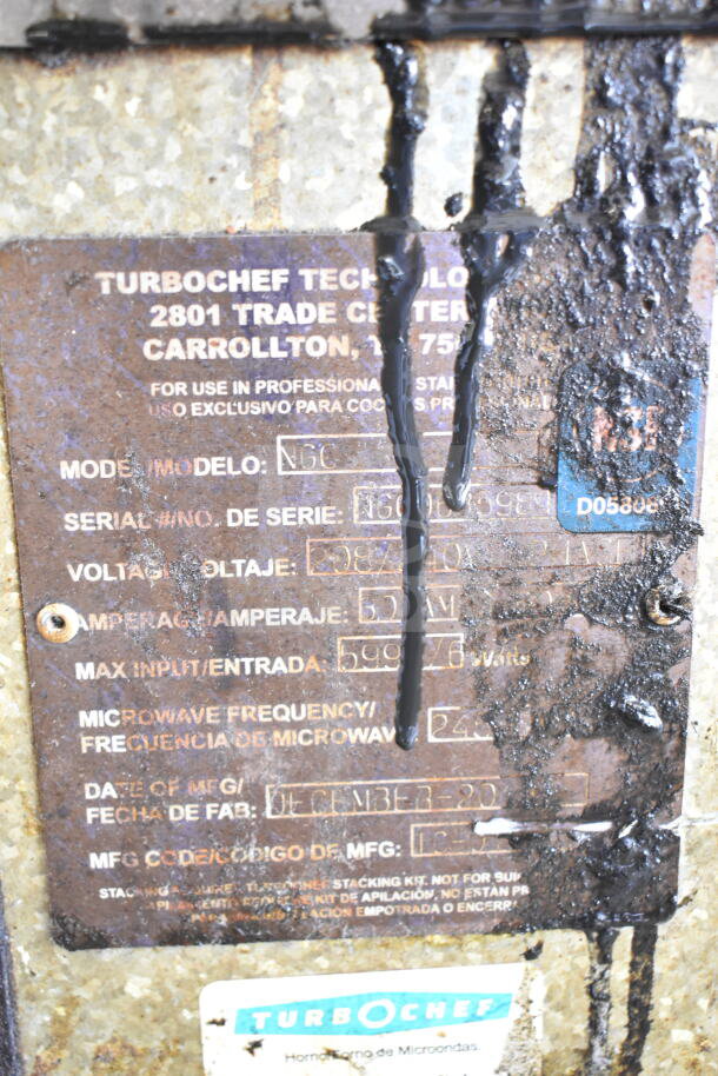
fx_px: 1211
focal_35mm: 40
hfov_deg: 33.0
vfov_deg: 47.9
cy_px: 538
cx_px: 359
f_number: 4
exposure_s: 1/40
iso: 2200
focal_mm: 27
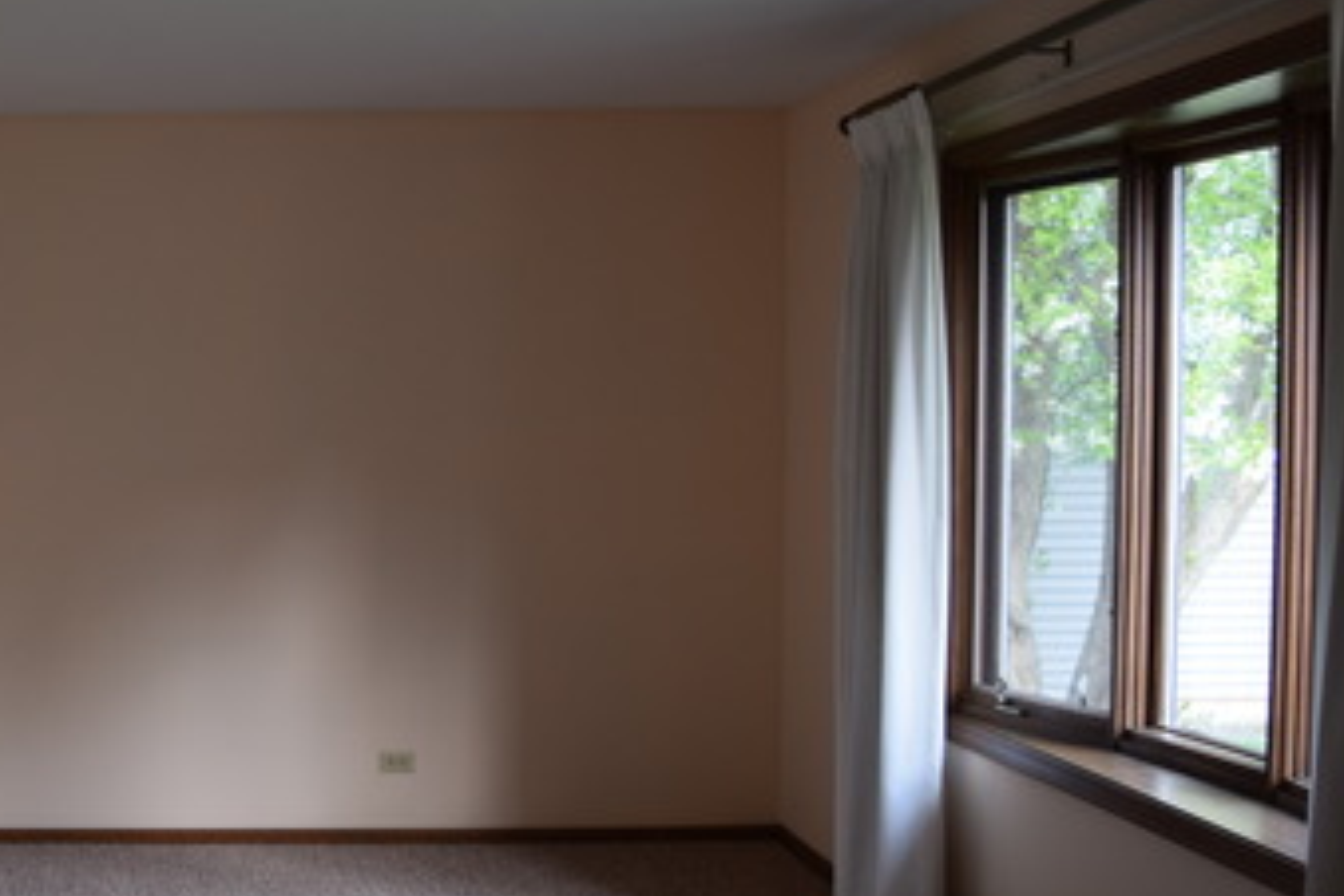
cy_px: 533
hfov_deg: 36.7
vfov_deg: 26.4
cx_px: 163
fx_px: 1904
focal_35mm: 51
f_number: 4
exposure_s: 1/60
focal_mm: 18
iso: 450
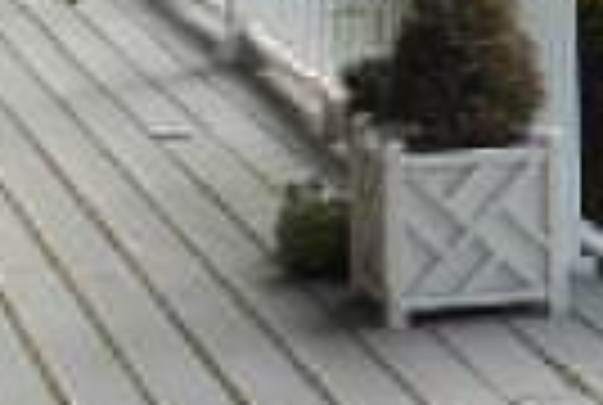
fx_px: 3861
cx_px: 1264
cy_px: -68
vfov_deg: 6.0
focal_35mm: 230
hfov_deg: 8.4
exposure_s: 1/100
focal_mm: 5.1
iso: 80
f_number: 3.4
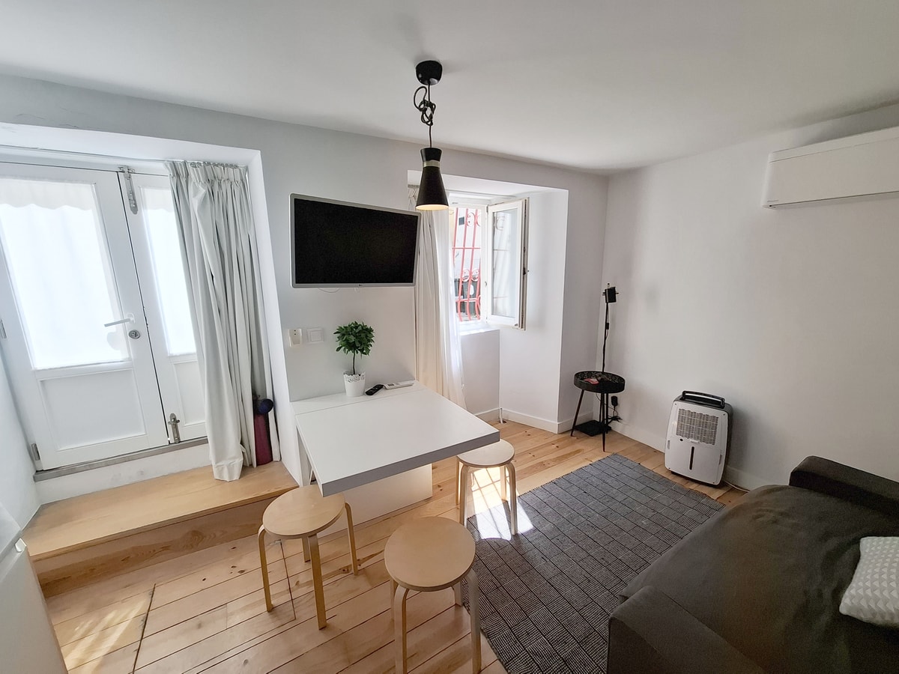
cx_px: 450
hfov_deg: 106.2
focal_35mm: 13
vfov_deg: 89.9
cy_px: 337
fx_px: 338
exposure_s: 1/165
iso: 40
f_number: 2.2
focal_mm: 1.74
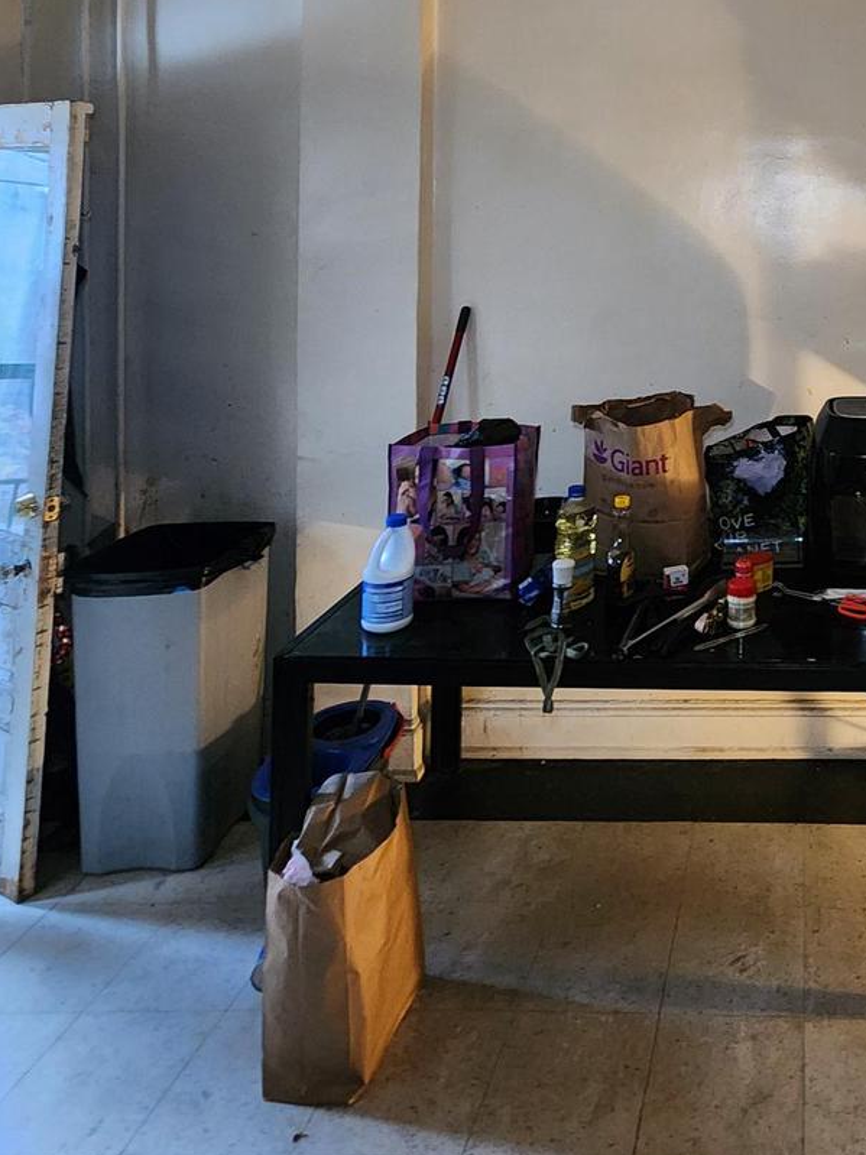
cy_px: 201
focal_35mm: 25
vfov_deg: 62.4
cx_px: 807
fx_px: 834
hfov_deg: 48.1
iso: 400
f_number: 2.2
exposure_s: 1/30
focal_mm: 2.2
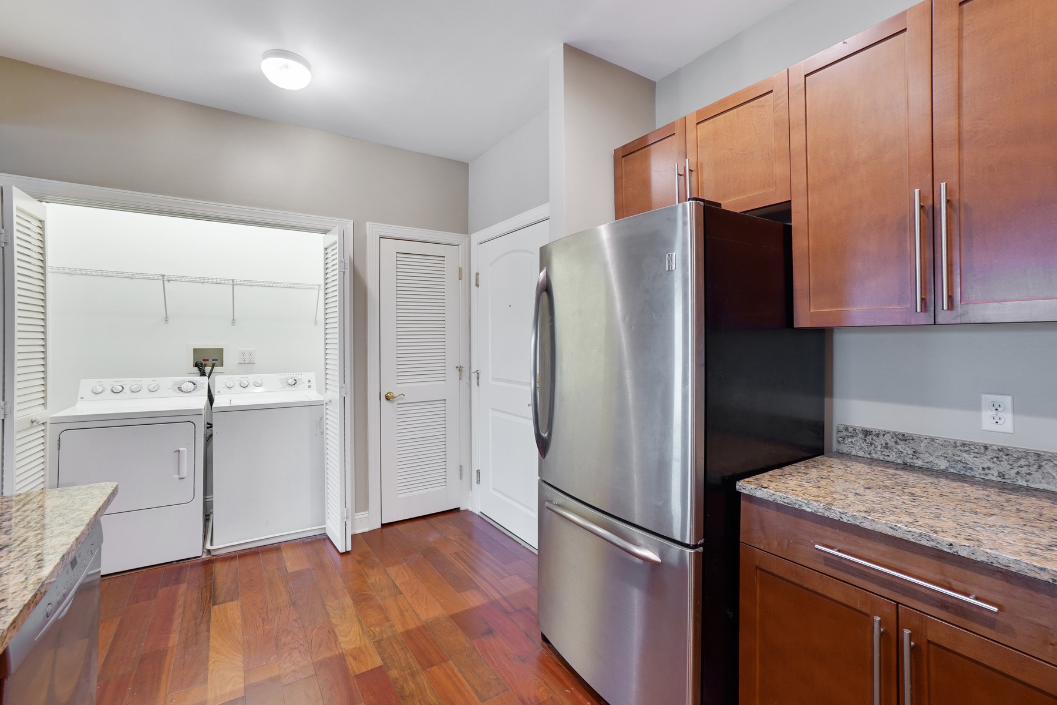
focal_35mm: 15
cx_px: 528
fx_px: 440
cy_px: 352
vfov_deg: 77.3
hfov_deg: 100.4
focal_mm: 10
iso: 250
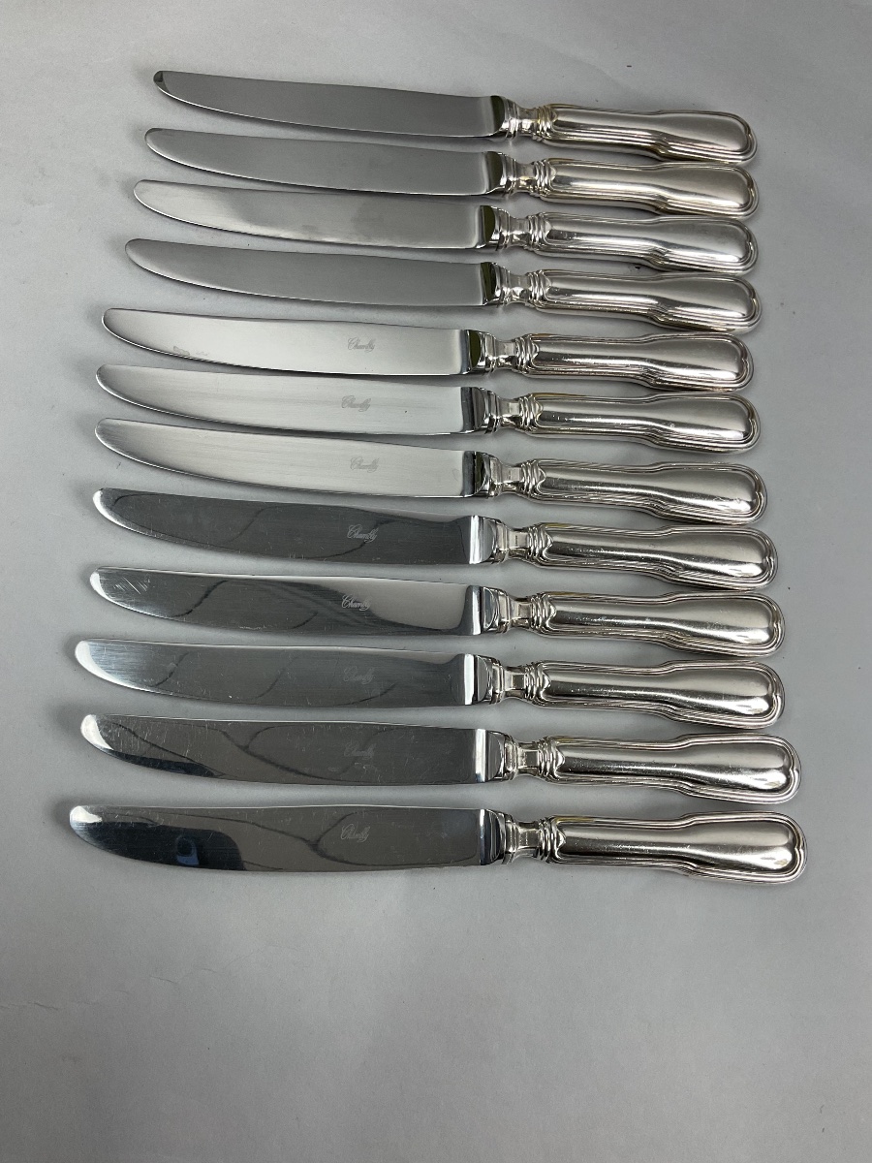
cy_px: 582
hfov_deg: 48.2
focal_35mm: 29
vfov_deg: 61.7
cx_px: 436
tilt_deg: -70.4
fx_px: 974
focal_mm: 3
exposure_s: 1/100
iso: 64
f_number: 1.8
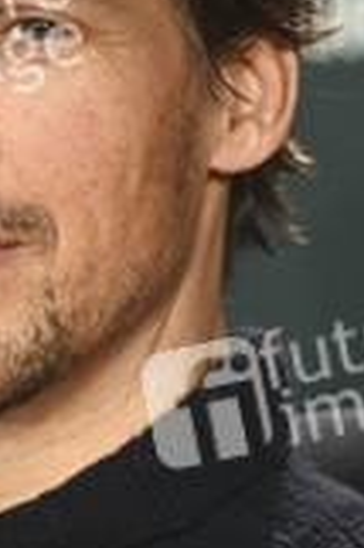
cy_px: 218
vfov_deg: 4.3
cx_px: 7
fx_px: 7371
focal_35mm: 485
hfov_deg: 2.8
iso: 1600
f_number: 4.8
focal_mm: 195
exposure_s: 1/250
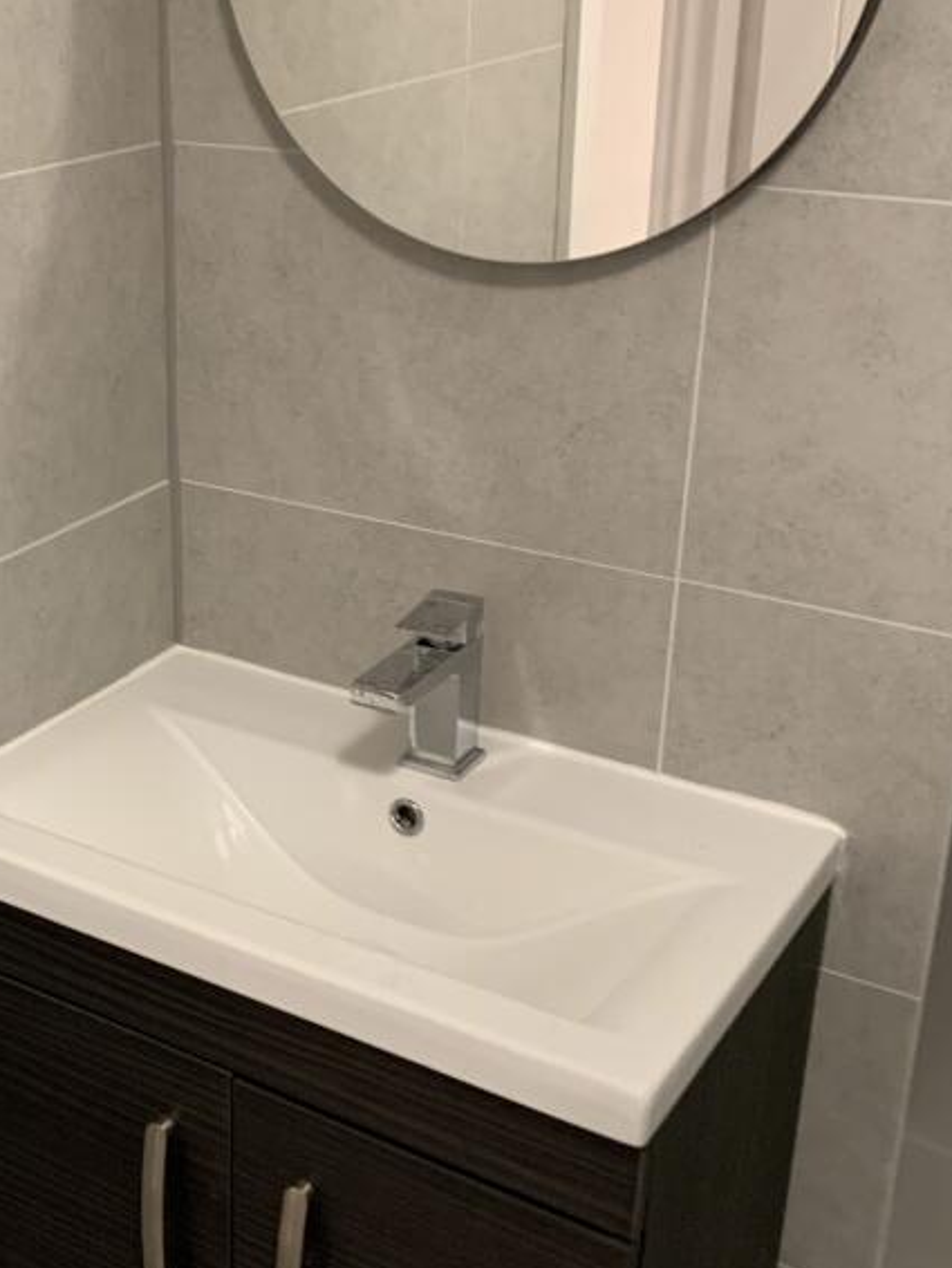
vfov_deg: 40.4
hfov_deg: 30.1
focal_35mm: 47
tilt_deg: -22.1
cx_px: 179
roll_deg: +1.1
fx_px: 1722
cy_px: 603
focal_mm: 4.25
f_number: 1.8
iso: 320
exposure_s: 1/50
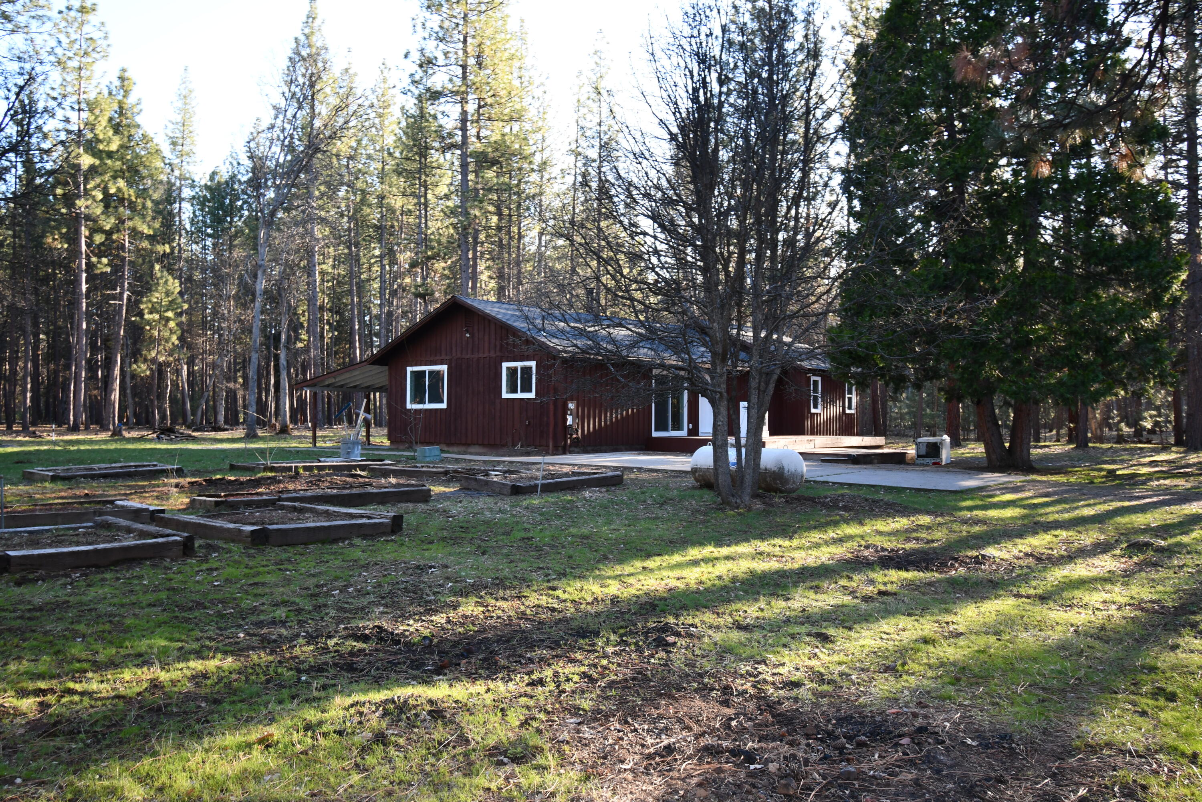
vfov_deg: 43.6
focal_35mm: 30
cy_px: 401
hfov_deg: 61.9
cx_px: 601
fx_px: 1002
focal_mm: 20
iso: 250
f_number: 5.6
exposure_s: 1/60
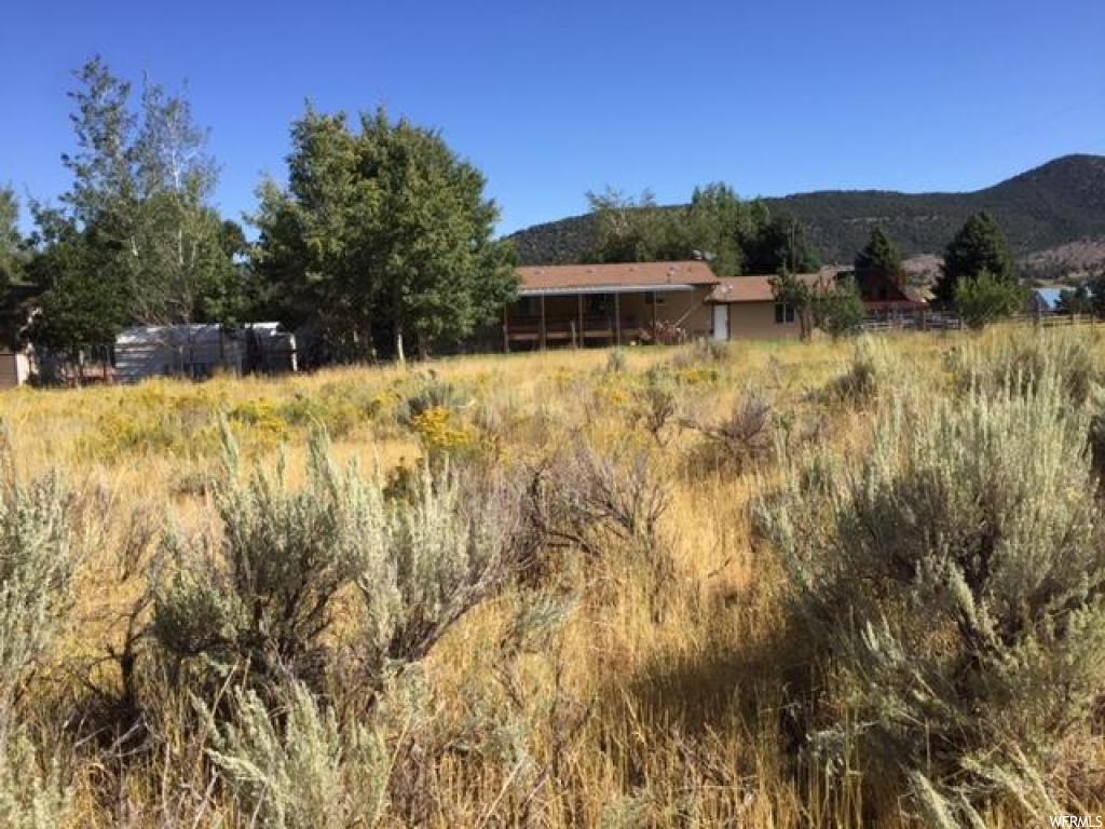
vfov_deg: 48.2
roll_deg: +0.9
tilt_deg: -5.6
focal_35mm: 29
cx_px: 552
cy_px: 414
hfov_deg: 61.7
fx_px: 926
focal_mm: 4.15
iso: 32
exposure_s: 1/1464
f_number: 2.2
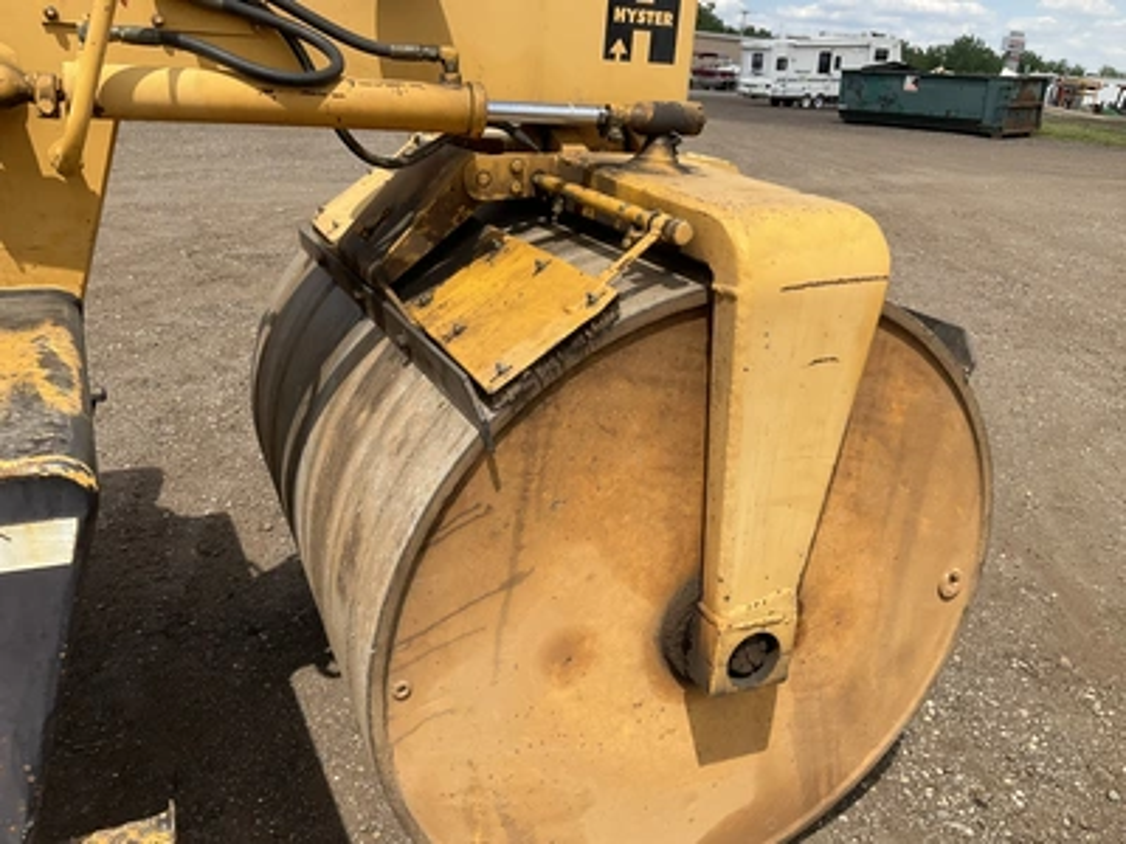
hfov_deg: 61.7
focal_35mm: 29
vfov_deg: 48.2
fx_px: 943
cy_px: 422
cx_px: 563
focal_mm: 3
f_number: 1.8
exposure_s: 1/1534
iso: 25
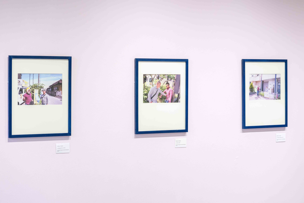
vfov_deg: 16.1
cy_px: 102
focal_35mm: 85
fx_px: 718
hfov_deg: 23.9
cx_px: 152
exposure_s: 1/90
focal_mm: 85
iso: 640
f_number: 4.5
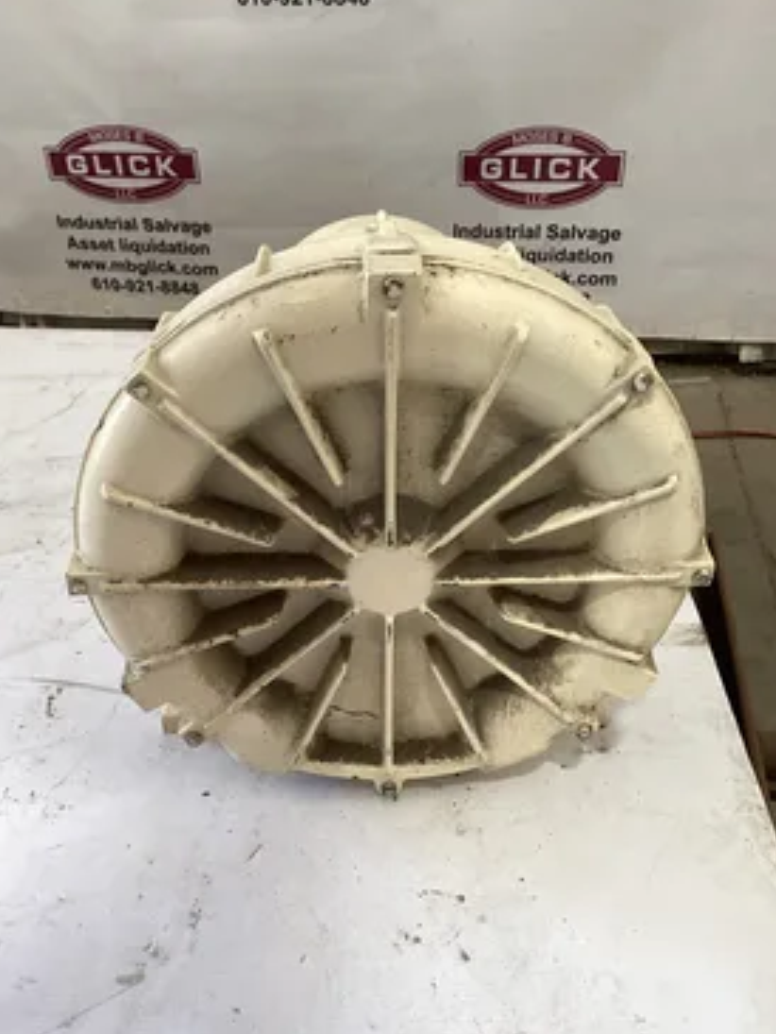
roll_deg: +3.1
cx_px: 368
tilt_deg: -36.4
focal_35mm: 34
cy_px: 527
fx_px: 1016
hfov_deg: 41.8
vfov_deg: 53.9
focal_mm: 3.3
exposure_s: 1/50
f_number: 2.4
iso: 80
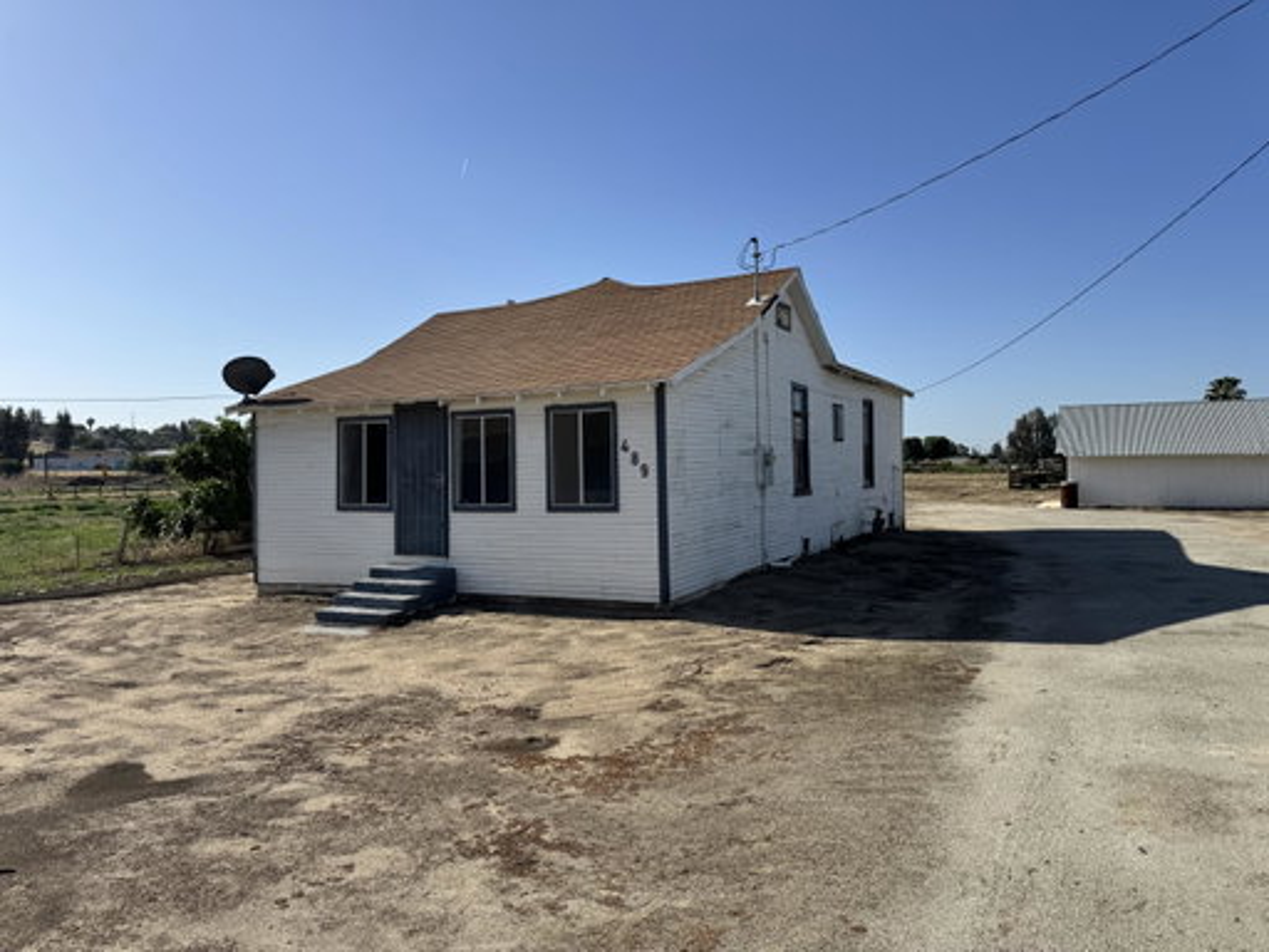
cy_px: 476
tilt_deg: -0.2
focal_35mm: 24
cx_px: 634
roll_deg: +2.5
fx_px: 880
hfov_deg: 71.6
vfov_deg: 56.8
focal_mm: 6.76
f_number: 1.78
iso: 80
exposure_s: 1/7092
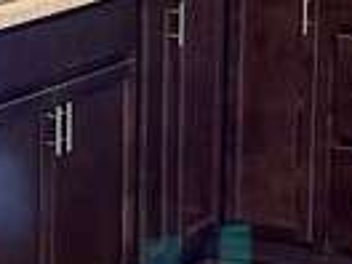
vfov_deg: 8.0
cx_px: 8
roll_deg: +0.5
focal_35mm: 186
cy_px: 40
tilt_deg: -10.8
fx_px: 1891
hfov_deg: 10.6
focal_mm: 6.76
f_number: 1.78
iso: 320
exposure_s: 1/60
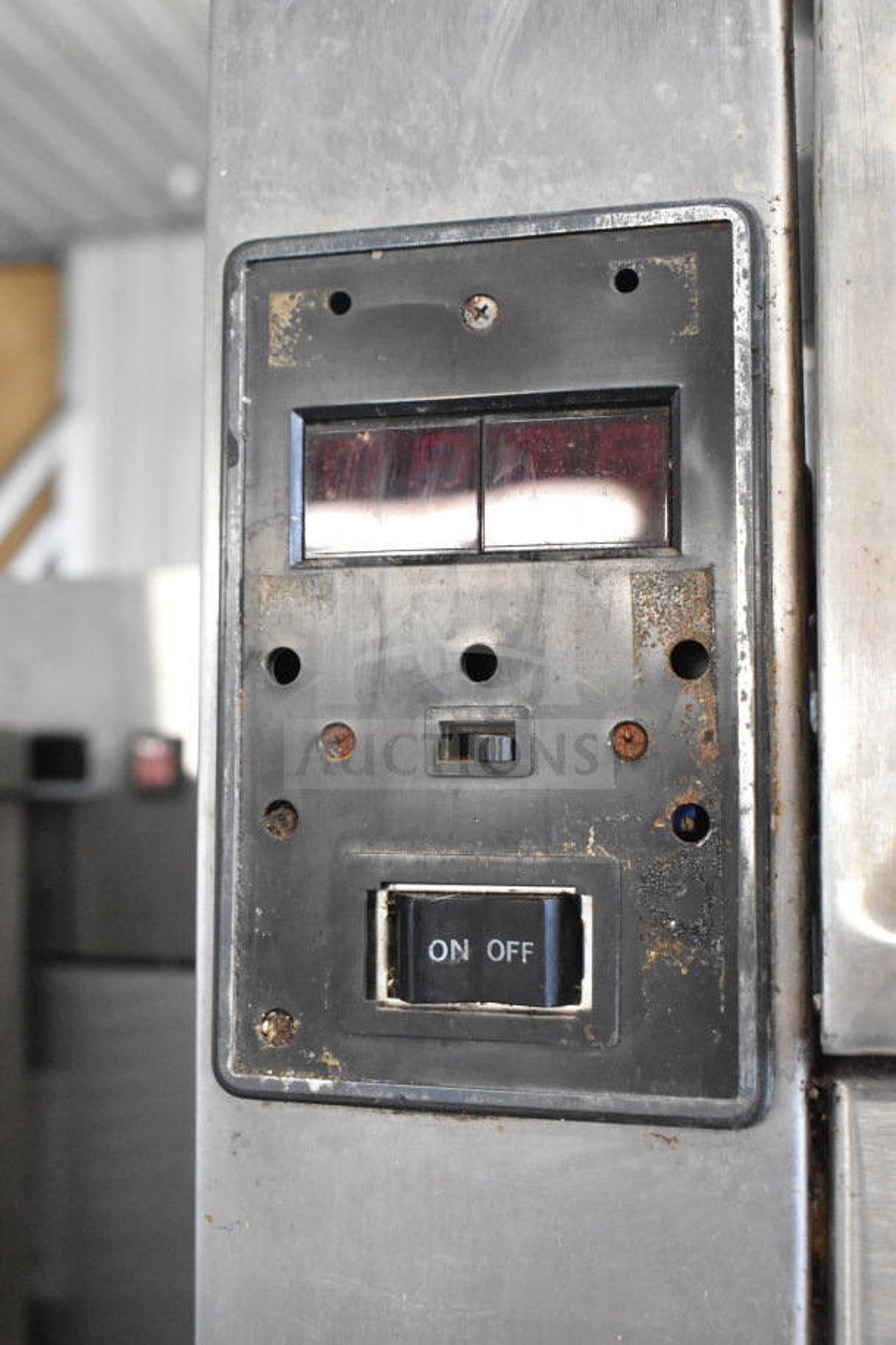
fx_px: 1512
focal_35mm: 40
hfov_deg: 33.0
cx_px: 448
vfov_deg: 47.9
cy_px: 672
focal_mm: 27
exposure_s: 1/125
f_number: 5.6
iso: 6400
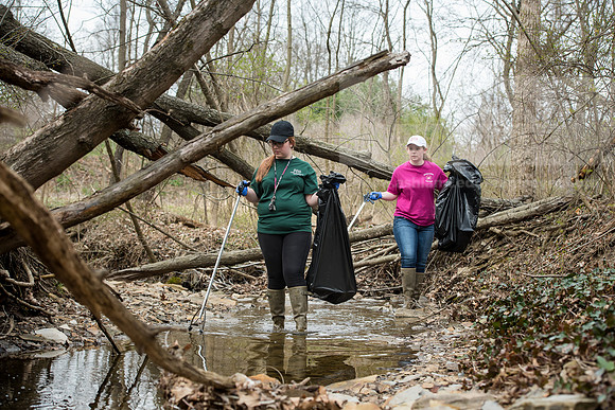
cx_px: 308
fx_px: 1196
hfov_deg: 28.8
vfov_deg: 19.5
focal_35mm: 70
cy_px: 205
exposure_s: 1/320
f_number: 6.3
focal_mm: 70
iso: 250
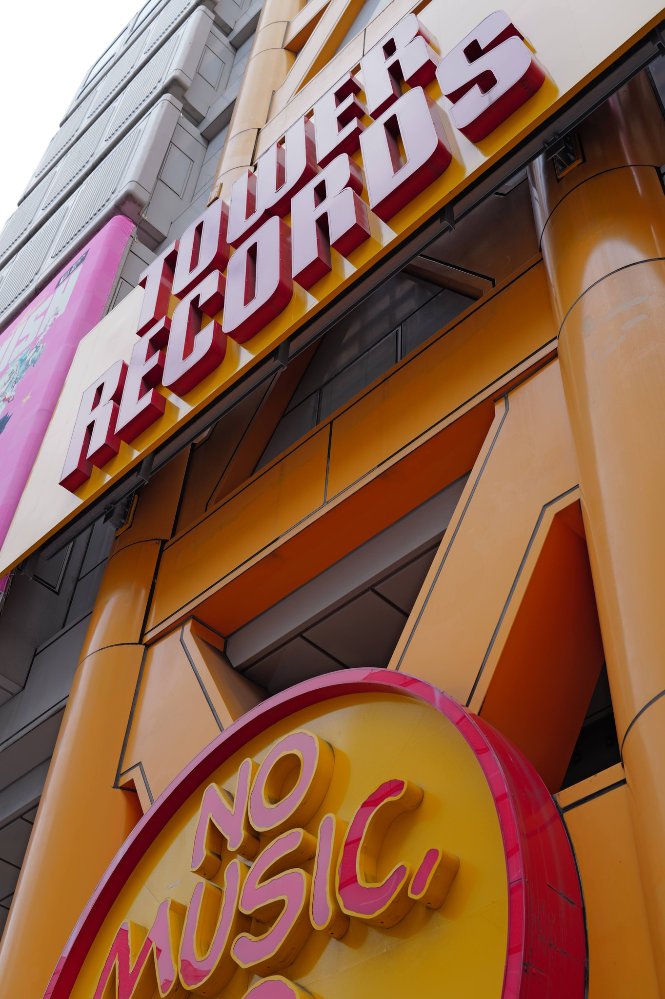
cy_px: 500
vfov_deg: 45.5
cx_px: 332
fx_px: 1193
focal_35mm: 43
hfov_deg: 31.2
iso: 100
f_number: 4.5
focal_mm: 43
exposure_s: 1/250
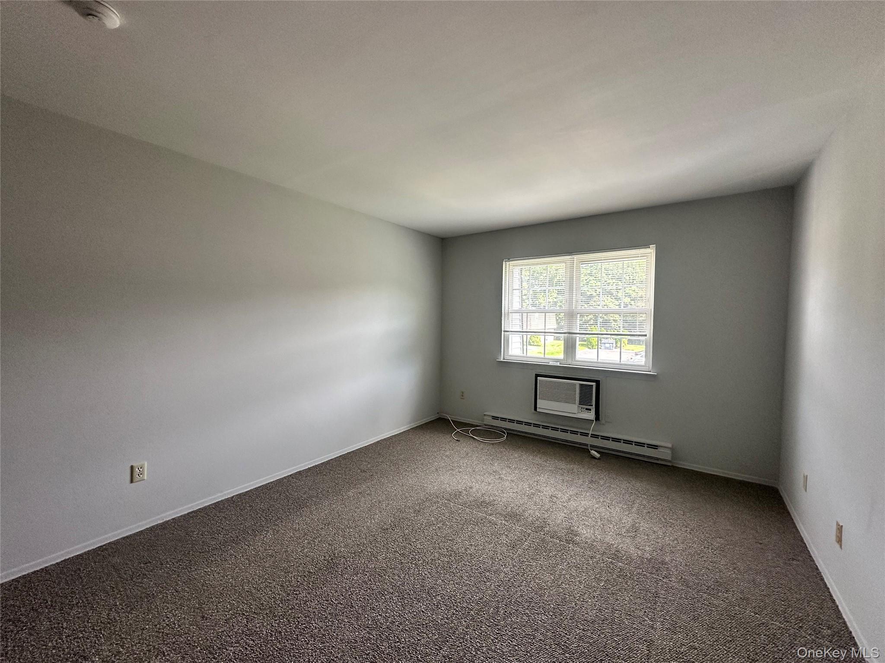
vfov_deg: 85.7
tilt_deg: -0.7
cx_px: 442
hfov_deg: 102.1
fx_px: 358
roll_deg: -1.1
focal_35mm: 14
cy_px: 332
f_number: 2.2
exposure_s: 1/120
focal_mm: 2.22
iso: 200
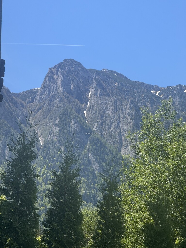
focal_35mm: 120
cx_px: 93
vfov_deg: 16.4
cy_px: 124
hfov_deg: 12.3
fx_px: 860
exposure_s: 1/891
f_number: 2.8
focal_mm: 15.66
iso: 50
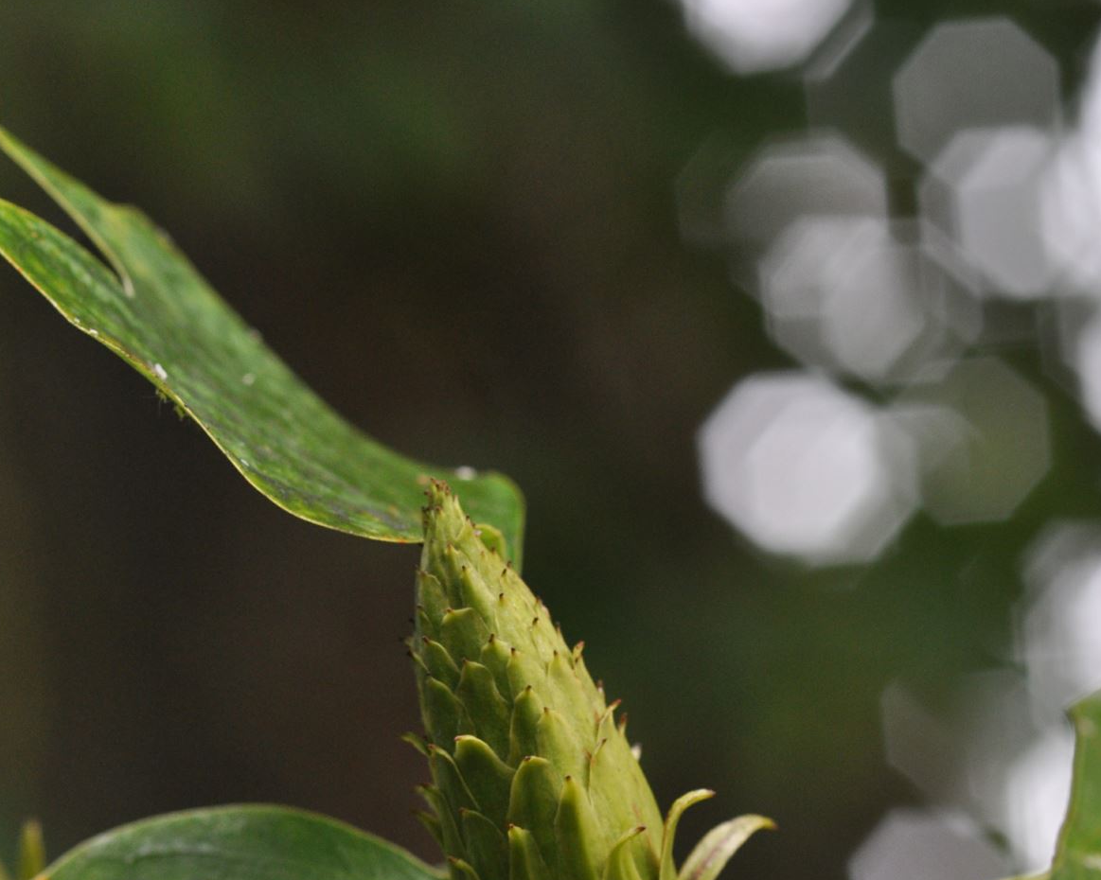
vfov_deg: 5.7
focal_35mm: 270
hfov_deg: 7.2
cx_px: 547
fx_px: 8792
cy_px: 910
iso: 560
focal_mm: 105
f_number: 5.6
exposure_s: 1/125
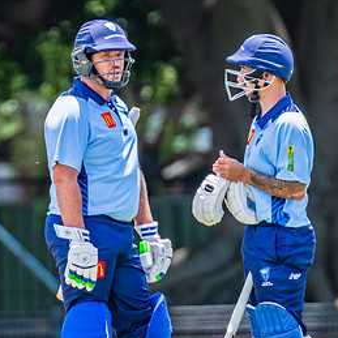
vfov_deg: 1.0
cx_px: 143
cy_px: 221
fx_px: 18692
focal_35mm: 1692
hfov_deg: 1.0
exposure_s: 1/1000
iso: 800
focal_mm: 600
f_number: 7.1
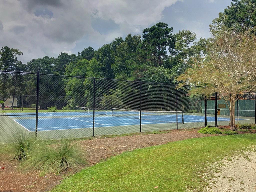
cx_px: 128
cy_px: 96
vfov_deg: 48.2
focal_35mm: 29
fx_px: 214
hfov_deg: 61.7
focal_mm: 4.15
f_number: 2.2
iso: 25
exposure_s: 1/2079
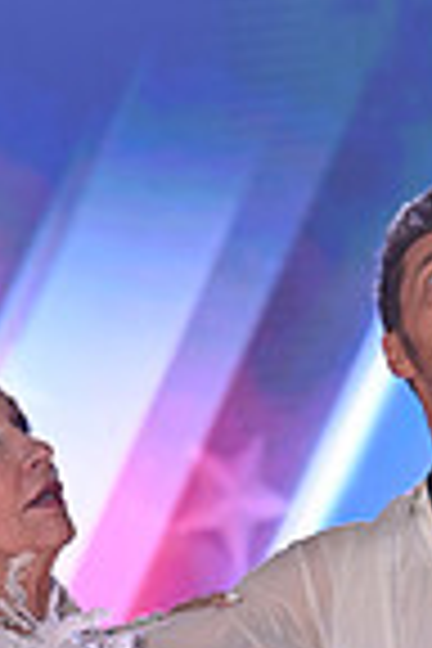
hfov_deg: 4.0
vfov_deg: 5.9
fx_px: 6174
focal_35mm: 343
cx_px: 290
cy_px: 1120
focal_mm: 85
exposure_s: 1/320
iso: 800
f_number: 9
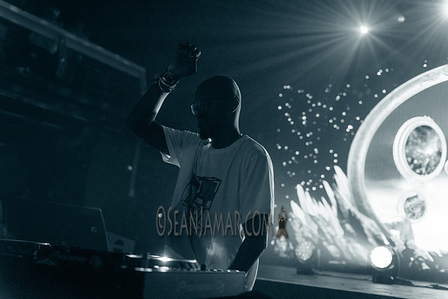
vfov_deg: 37.9
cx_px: 224
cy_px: 150
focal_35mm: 35
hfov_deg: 54.4
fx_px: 436
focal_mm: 35
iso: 4000
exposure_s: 1/400
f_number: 2.8
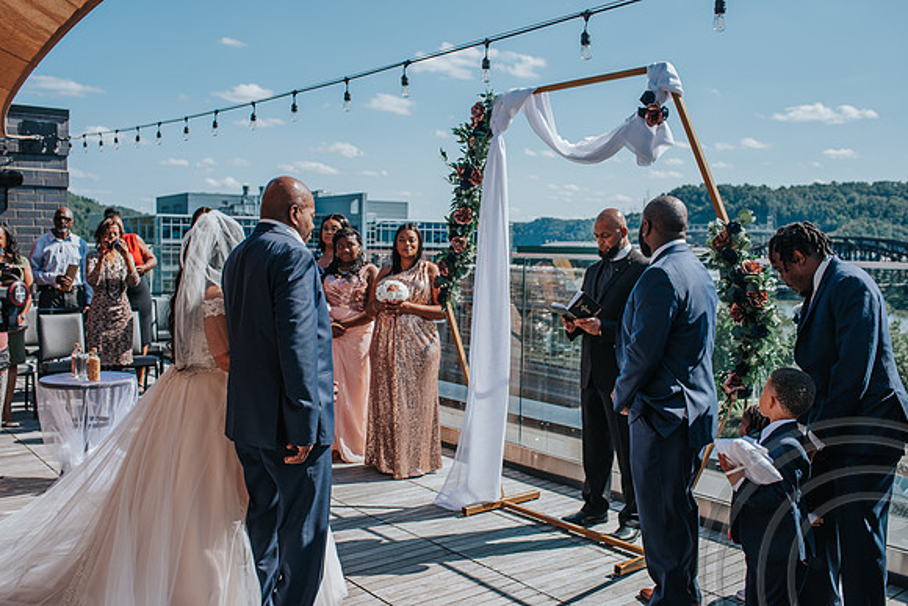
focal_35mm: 35
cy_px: 303
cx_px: 454
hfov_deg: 54.4
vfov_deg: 37.9
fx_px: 883
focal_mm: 35
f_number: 4
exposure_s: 1/1600
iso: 140
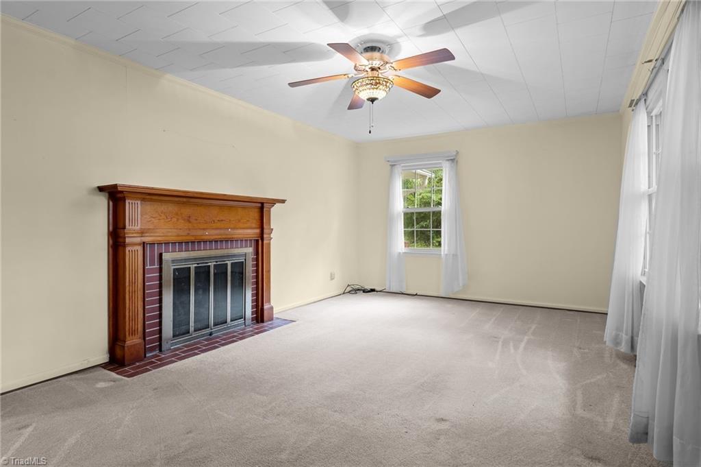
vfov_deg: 64.5
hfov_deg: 87.0
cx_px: 350
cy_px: 234
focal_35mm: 19
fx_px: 370
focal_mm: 19
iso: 200
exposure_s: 1.6
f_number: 9
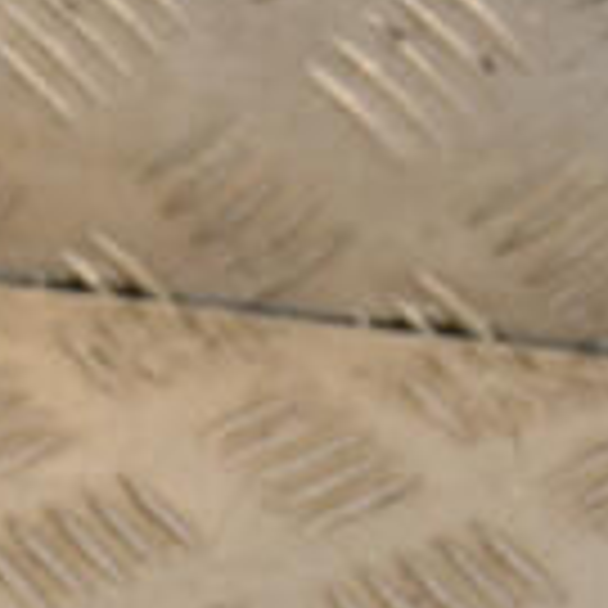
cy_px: 725
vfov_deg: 6.4
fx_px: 5385
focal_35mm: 271
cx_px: 99
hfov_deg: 6.5
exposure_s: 1/200
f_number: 6.3
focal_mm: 48
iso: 800
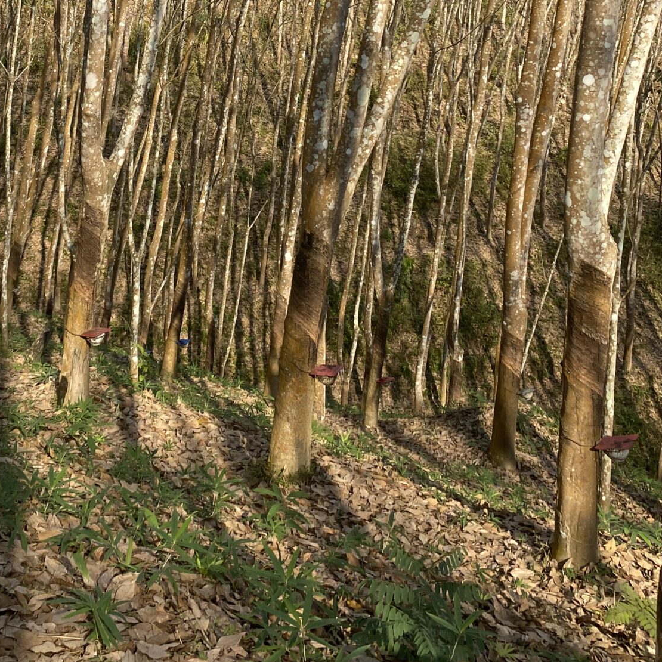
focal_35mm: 53
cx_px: 242
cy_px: -19
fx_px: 1147
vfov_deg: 29.8
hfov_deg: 32.0
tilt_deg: -0.8
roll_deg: +4.3
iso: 32
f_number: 1.8
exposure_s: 1/1543
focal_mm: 4.25
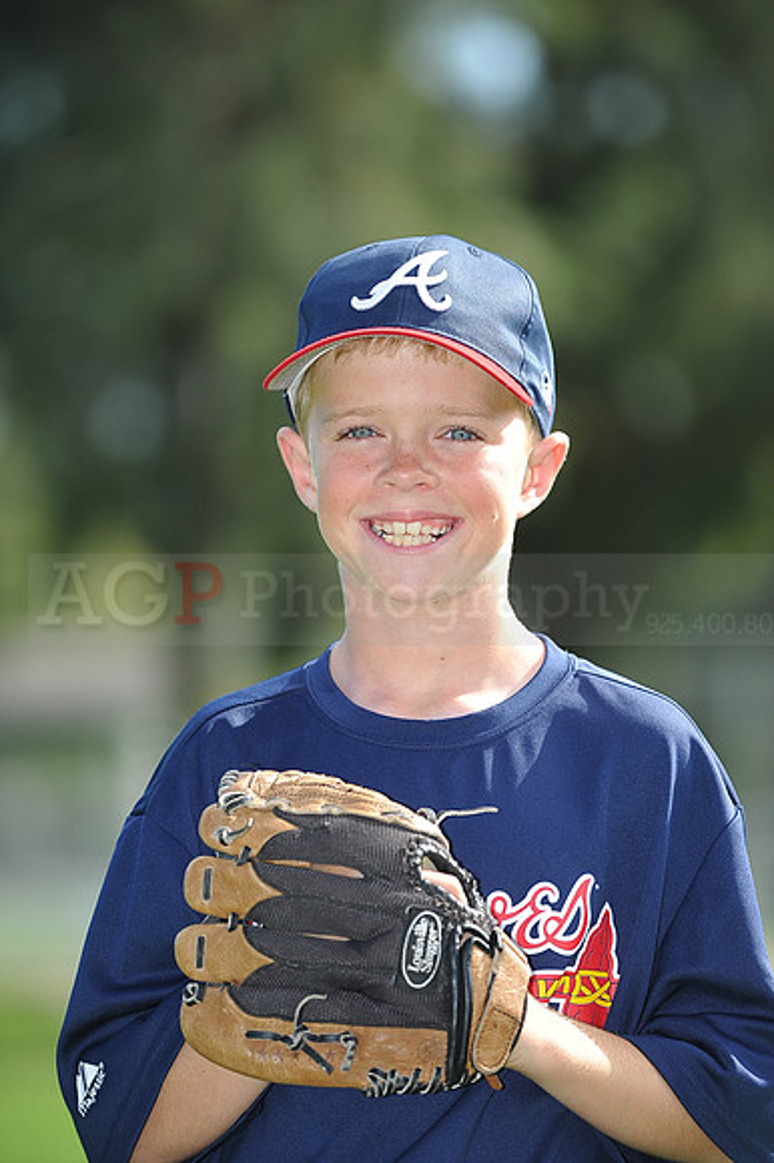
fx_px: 6457
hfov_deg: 6.9
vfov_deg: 10.3
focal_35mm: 200
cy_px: 582
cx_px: 387
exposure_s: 1/640
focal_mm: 200
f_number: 4.5
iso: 200
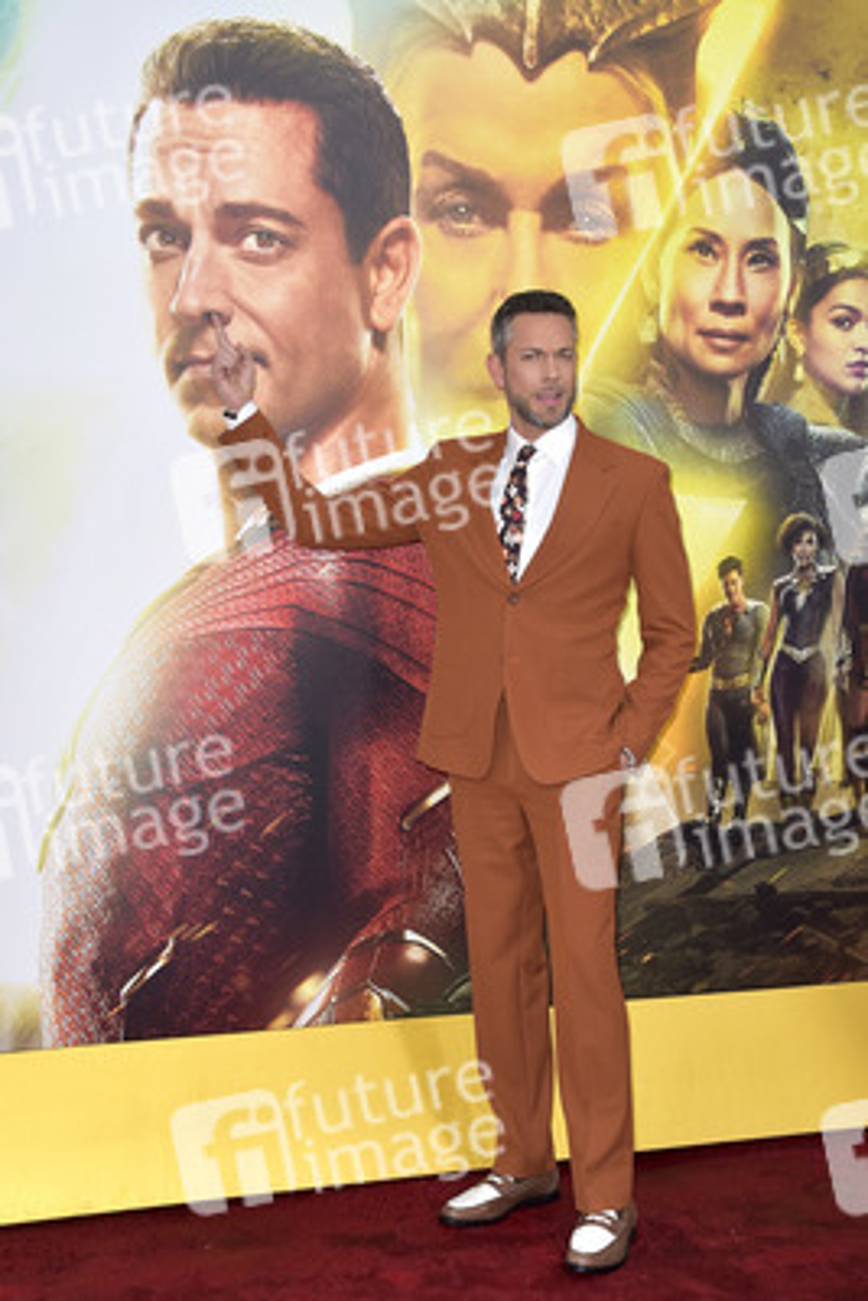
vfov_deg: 44.5
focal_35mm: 44
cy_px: 650
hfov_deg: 30.5
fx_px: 1590
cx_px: 434
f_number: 6.3
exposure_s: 1/250
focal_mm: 44
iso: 500
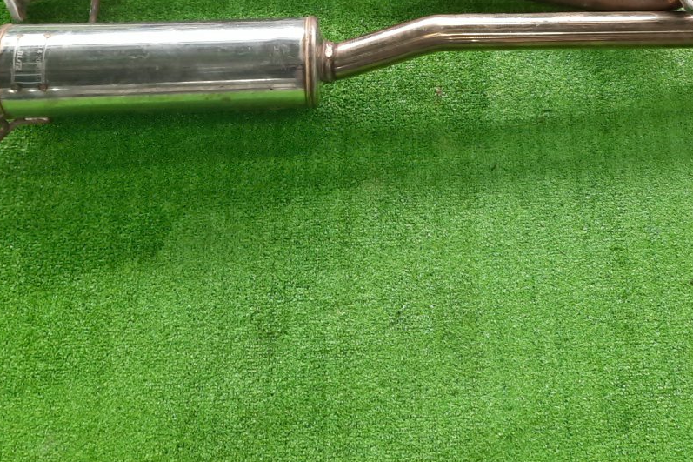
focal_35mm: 47
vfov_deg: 27.0
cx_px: 406
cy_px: -7
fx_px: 905
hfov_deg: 41.8
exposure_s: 1/50
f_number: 2
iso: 159
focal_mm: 4.6
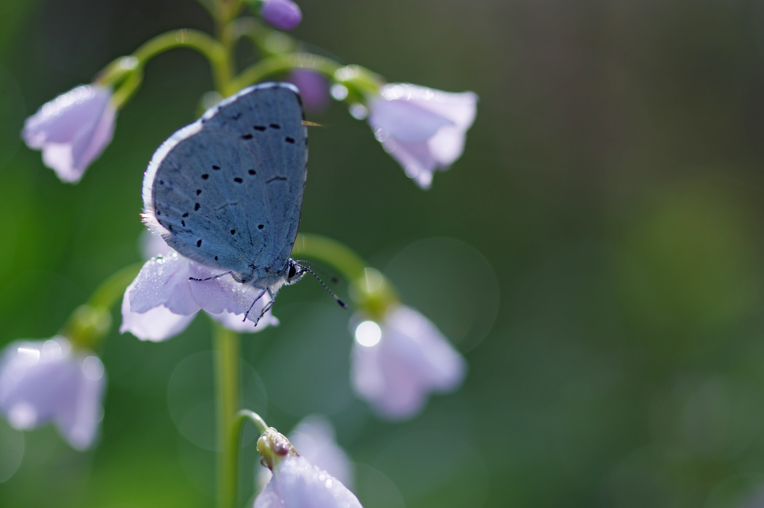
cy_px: 254
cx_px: 382
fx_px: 1590
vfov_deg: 18.1
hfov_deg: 27.0
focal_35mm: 75
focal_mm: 50
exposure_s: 1/2000
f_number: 2.8
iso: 200
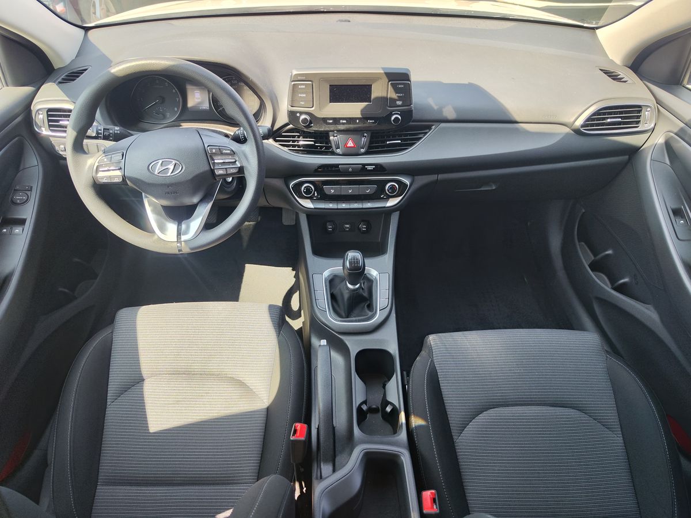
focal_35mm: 23
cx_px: 346
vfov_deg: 58.9
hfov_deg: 73.9
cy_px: 259
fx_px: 459
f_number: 1.69
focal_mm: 7.01
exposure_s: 1/100
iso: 57
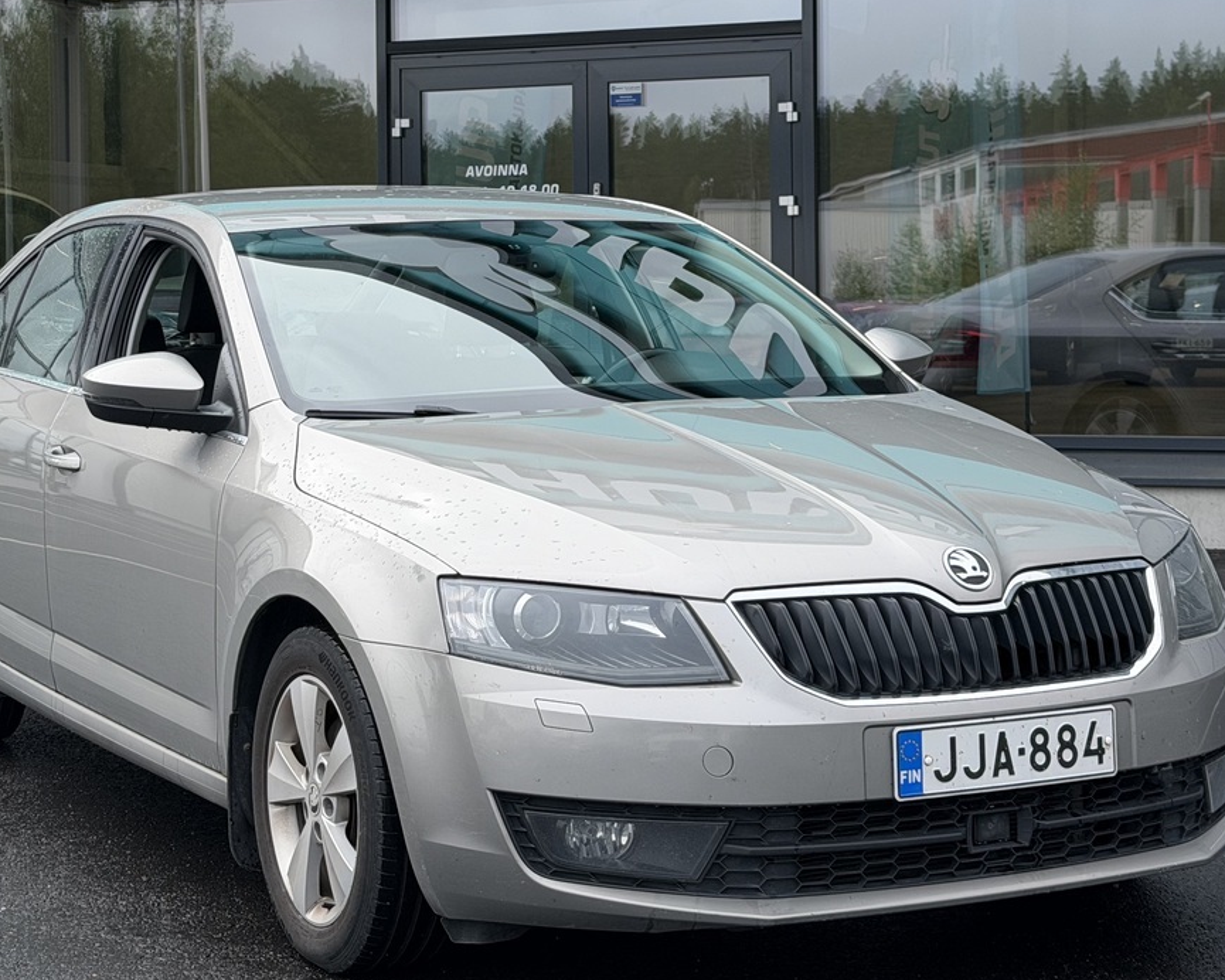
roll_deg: -0.6
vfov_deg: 19.6
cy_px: 302
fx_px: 2828
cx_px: 520
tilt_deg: -0.2
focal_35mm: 78
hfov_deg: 24.4
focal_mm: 6.76
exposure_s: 1/1070
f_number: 1.78
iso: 64
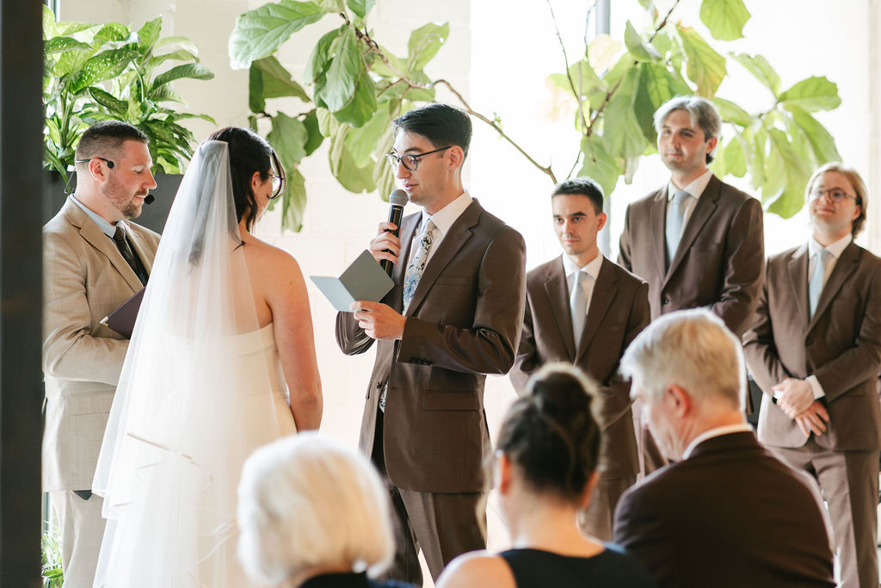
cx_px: 499
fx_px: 2981
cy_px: 170
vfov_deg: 11.2
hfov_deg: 16.8
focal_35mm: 122
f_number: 2.2
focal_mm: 85
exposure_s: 1/250
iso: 4000
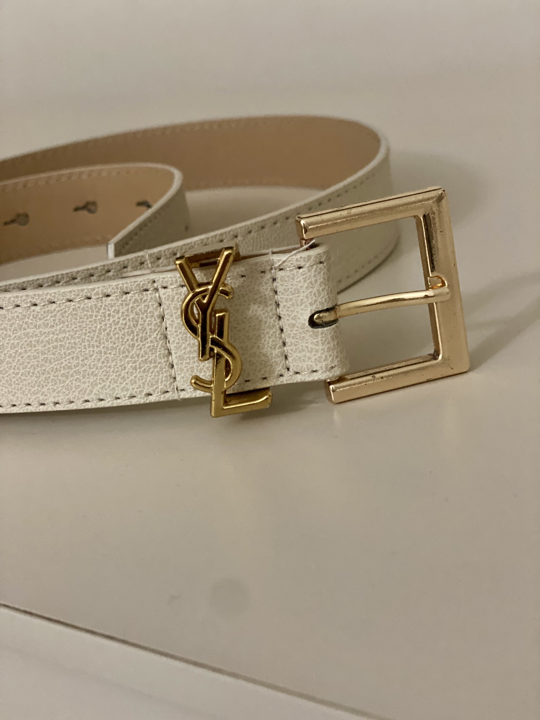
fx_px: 1082
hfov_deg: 28.0
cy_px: 360
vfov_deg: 36.8
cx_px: 270
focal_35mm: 52
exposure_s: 1/25
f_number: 2
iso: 320
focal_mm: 6
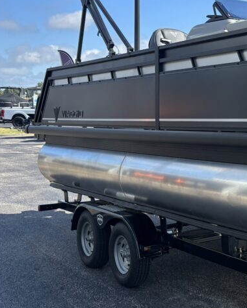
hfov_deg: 23.3
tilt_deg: -0.8
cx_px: 330
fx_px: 521
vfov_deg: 33.0
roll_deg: -2.2
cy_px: 141
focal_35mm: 57
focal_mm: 5.96
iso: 50
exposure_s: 1/1783
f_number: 1.6
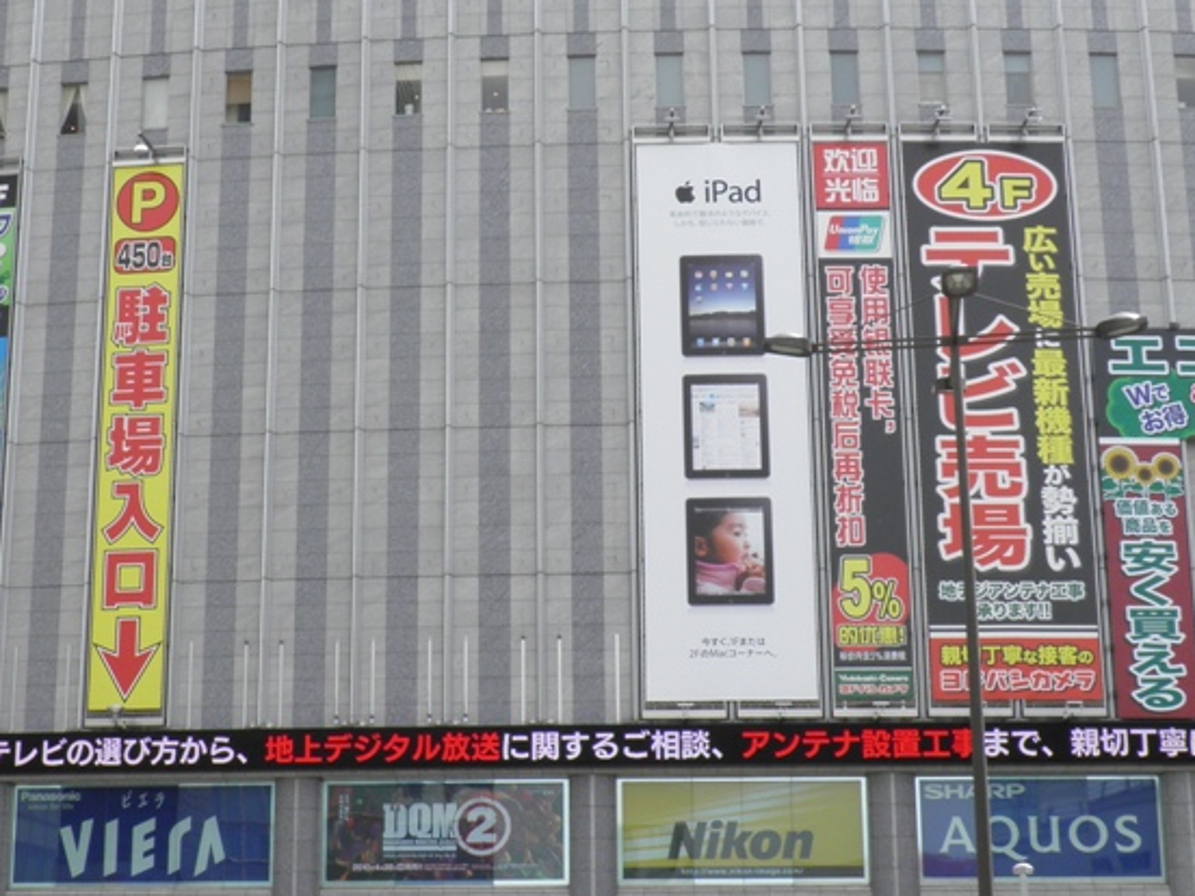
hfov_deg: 28.4
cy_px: 435
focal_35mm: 68
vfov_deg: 21.6
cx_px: 435
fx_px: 2347
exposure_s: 1/200
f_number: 5.5
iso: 50
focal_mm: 6.3
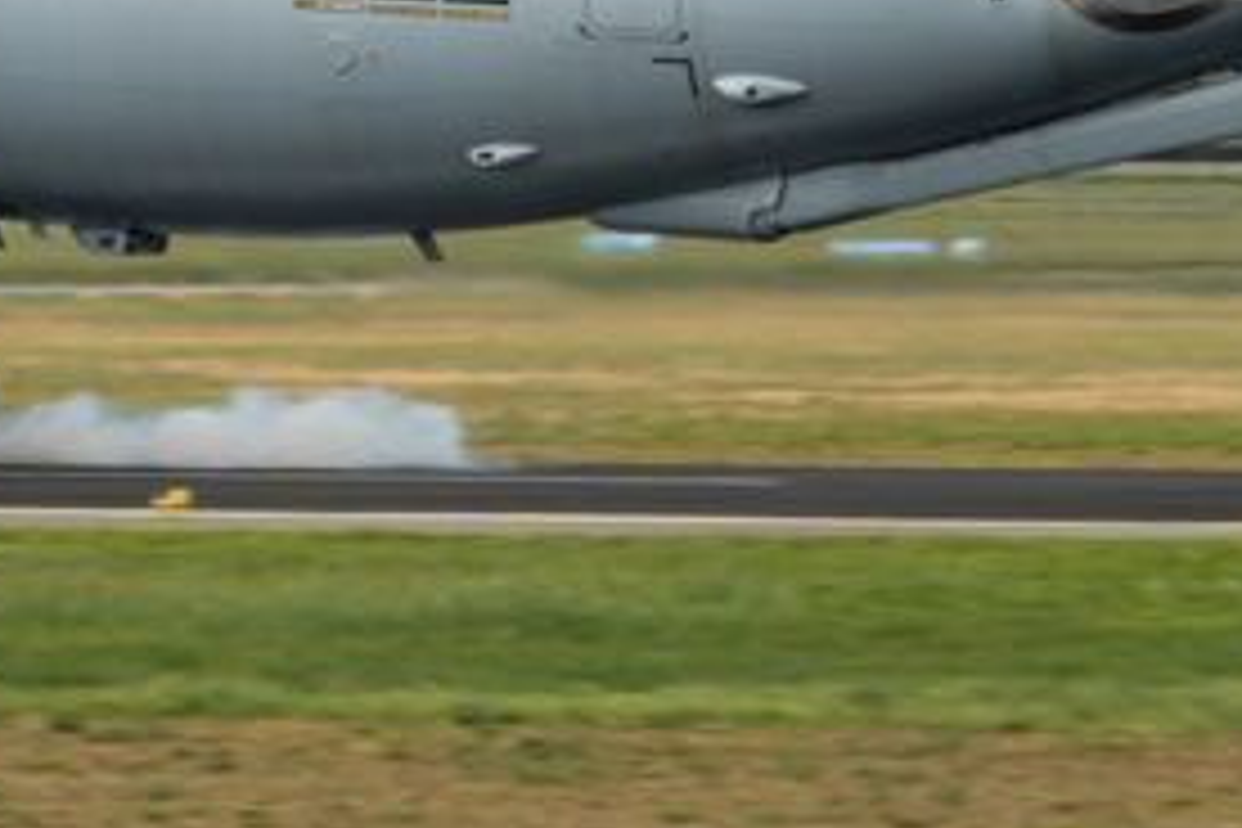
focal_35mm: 755
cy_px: -430
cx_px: -293
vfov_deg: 1.8
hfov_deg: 2.7
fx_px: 26045
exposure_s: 1/250
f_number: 4.5
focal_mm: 122
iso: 32
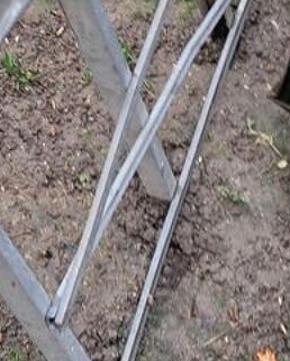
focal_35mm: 109
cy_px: -45
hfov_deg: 14.1
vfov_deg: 17.0
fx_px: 1168
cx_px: 51
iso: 125
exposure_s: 1/50
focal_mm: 4
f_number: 1.8
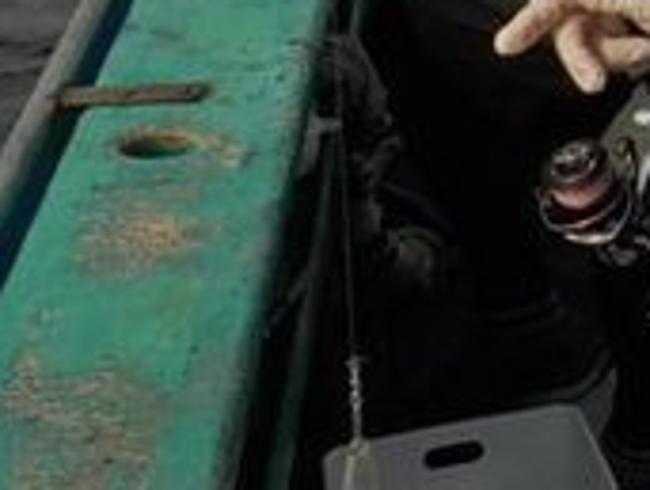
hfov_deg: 15.7
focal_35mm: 112
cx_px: 1068
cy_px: -239
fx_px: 2108
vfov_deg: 12.6
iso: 125
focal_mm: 4.1
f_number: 6.6
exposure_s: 1/640
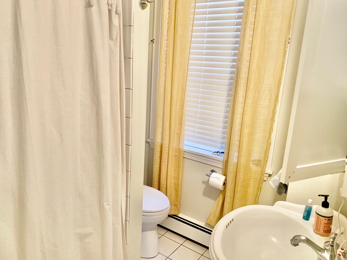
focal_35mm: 26
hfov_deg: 67.3
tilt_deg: -13.3
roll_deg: -2.8
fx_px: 261
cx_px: 174
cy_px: 130
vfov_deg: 53.1
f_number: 1.8
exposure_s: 1/60
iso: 320
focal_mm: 4.25
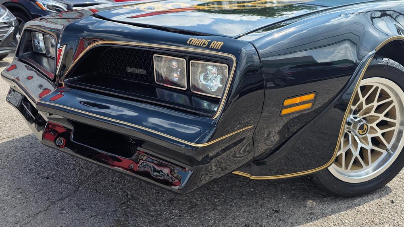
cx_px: 244
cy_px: 90
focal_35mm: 32
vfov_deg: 36.5
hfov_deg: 60.4
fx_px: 343
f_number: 1.7
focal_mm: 6.3
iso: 80
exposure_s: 1/2890
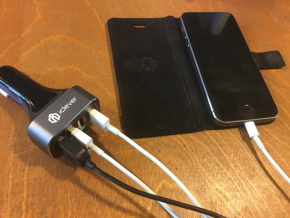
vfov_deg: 45.4
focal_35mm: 31
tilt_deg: -58.4
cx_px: 145
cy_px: 109
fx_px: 260
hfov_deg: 58.4
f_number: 2.4
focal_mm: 3.3
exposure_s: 1/17
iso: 200
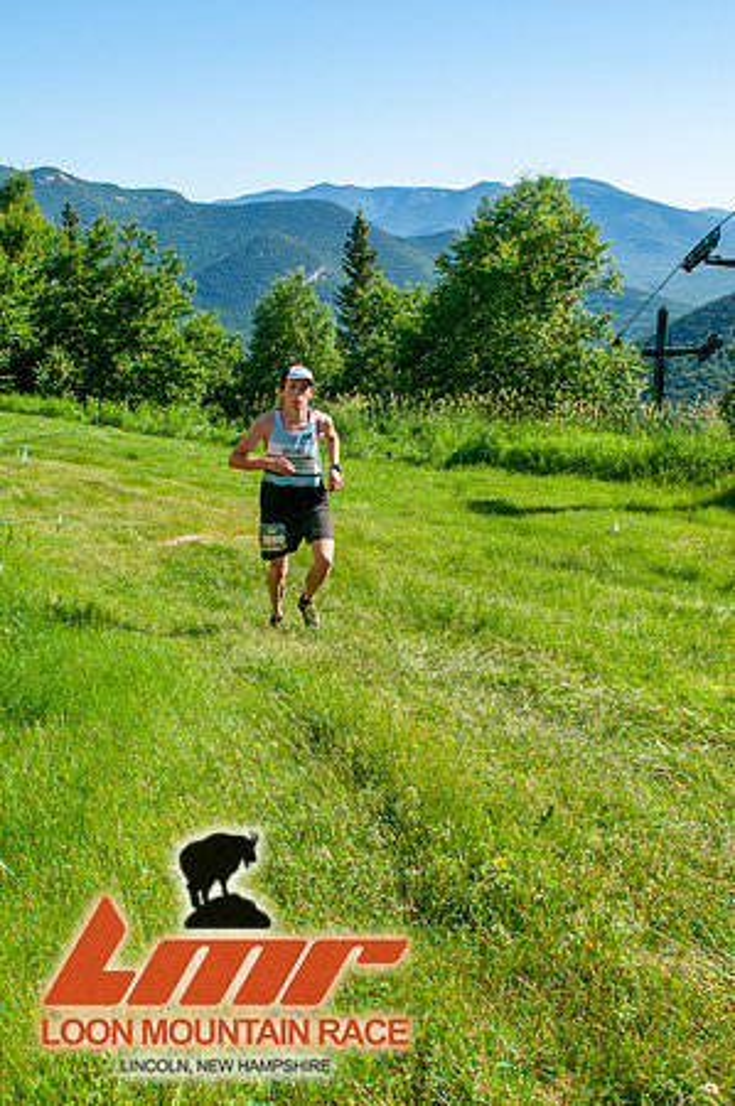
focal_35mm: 36
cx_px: 368
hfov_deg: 36.8
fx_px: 1105
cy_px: 553
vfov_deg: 53.2
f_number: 8
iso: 200
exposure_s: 1/400
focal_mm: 24
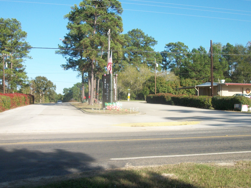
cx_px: 113
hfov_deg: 44.7
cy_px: 115
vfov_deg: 34.2
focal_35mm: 42
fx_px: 305
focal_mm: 5.7
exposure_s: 1/100
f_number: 8.8
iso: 80
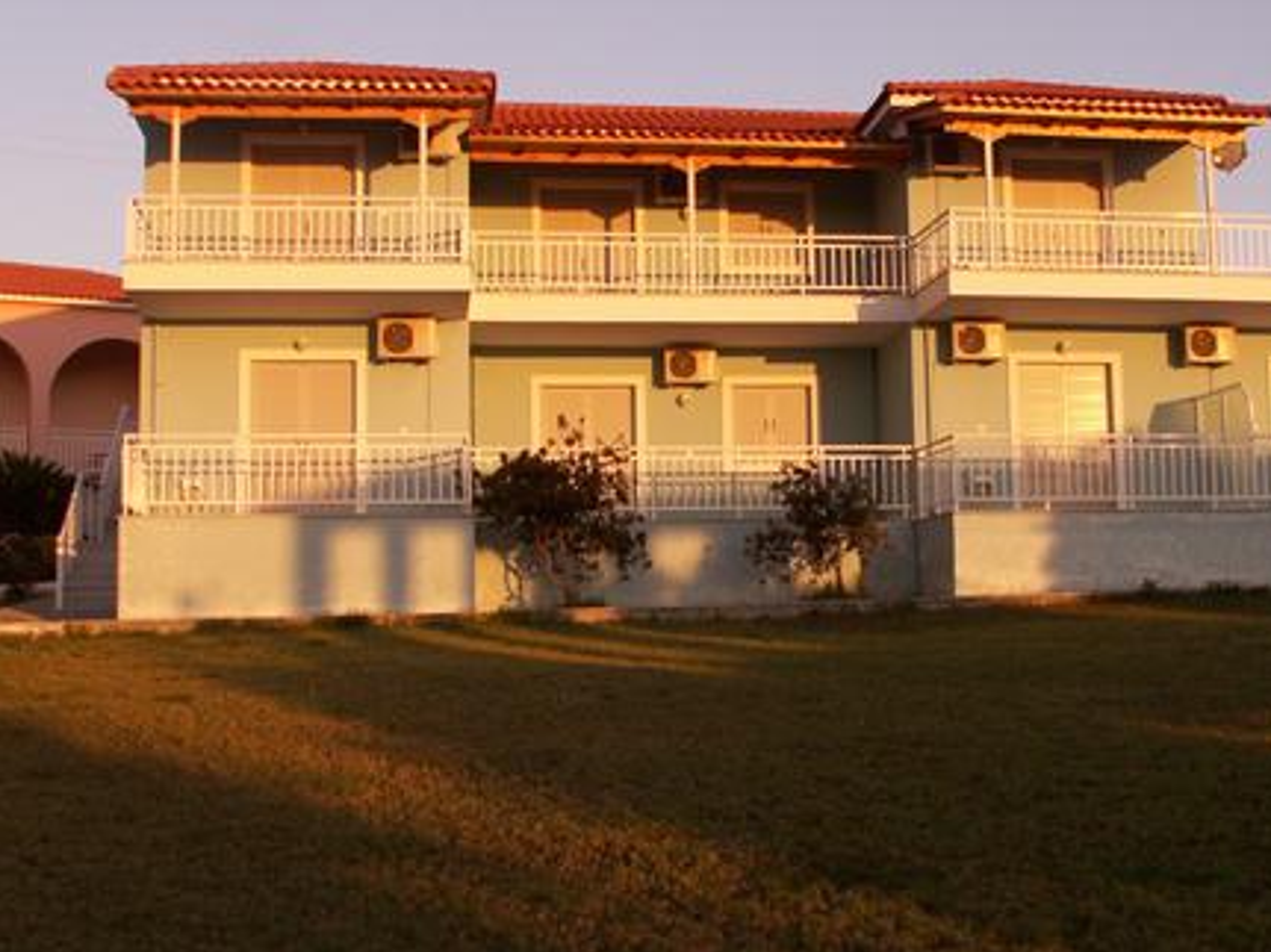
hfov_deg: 36.7
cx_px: 746
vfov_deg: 28.0
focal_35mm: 52
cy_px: 442
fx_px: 1909
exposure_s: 1/125
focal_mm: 5.86
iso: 50
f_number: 5
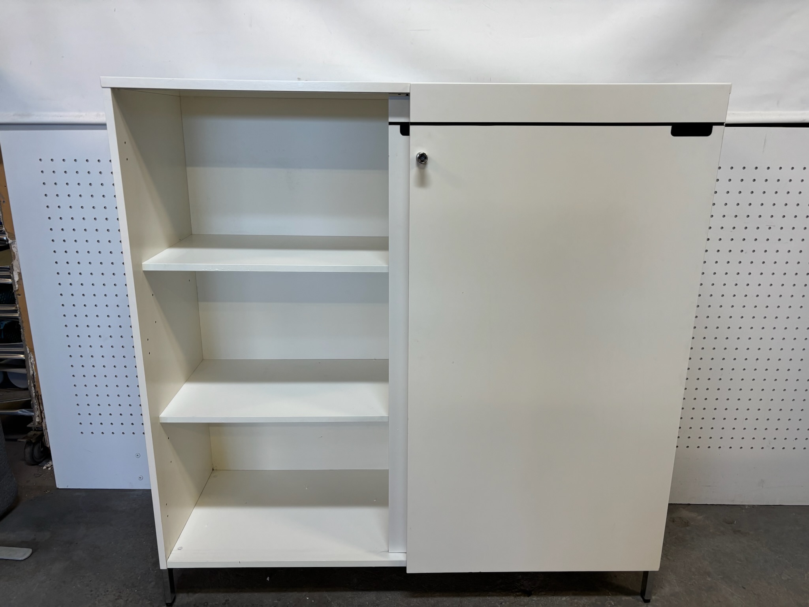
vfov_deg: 53.1
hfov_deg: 67.3
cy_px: 304
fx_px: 608
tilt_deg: -14.6
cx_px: 404
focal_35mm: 26
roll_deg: +0.4
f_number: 1.6
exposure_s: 1/100
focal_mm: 5.96
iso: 80
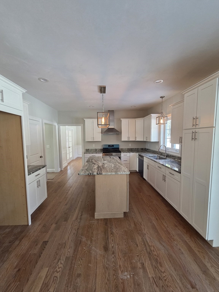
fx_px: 110
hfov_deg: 89.9
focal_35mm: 13
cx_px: 110
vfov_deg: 106.2
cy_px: 146
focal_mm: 2.2
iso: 200
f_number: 2.2
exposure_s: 1/120
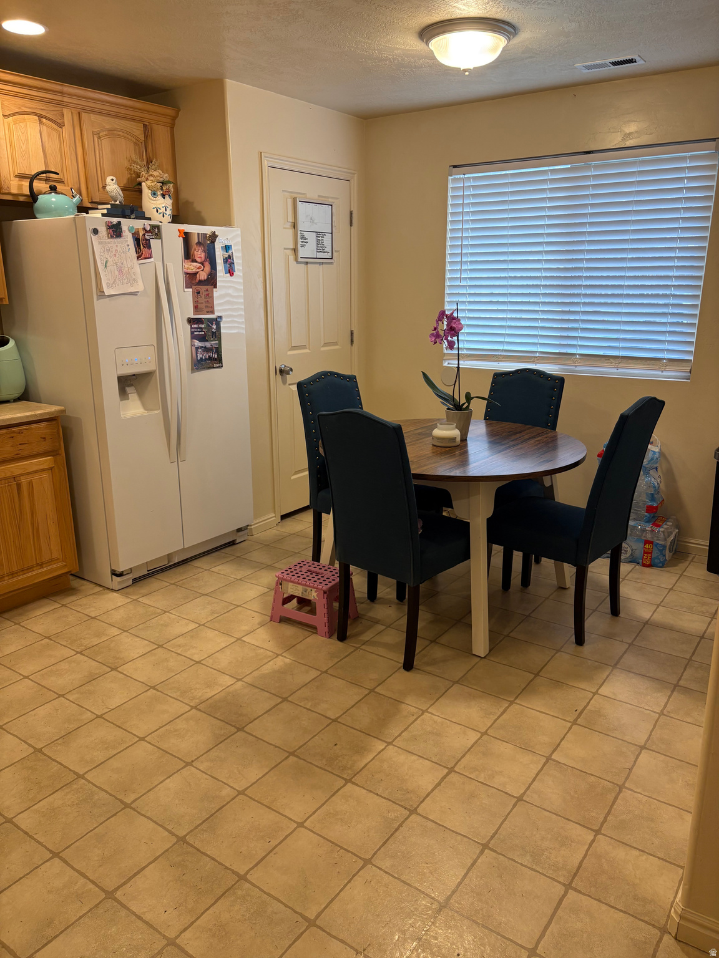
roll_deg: +0.4
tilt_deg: -15.1
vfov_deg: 67.3
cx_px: 360
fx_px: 720
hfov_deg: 53.1
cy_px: 479
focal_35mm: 26
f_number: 1.6
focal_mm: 5.96
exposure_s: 1/60
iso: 80
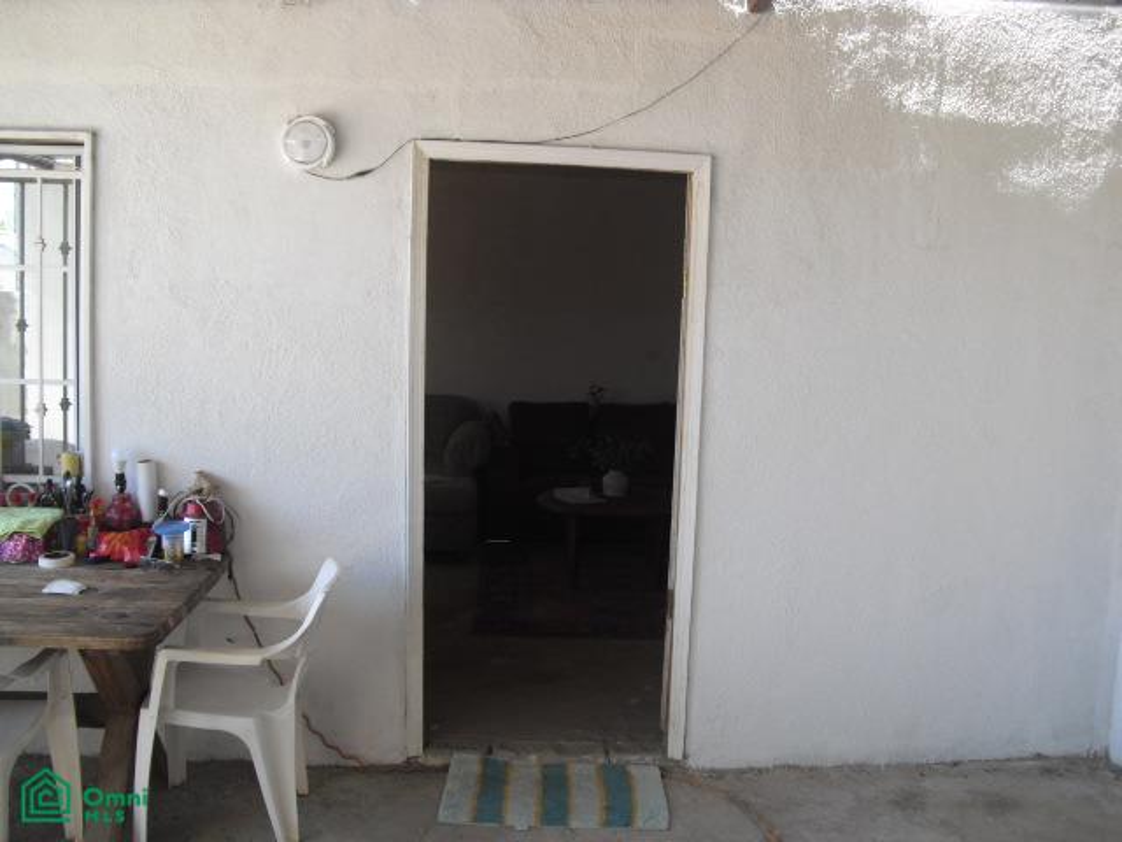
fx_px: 1167
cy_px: 421
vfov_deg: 39.7
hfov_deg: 51.4
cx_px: 561
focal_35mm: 36
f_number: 3.1
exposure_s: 1/125
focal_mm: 6.3
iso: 100
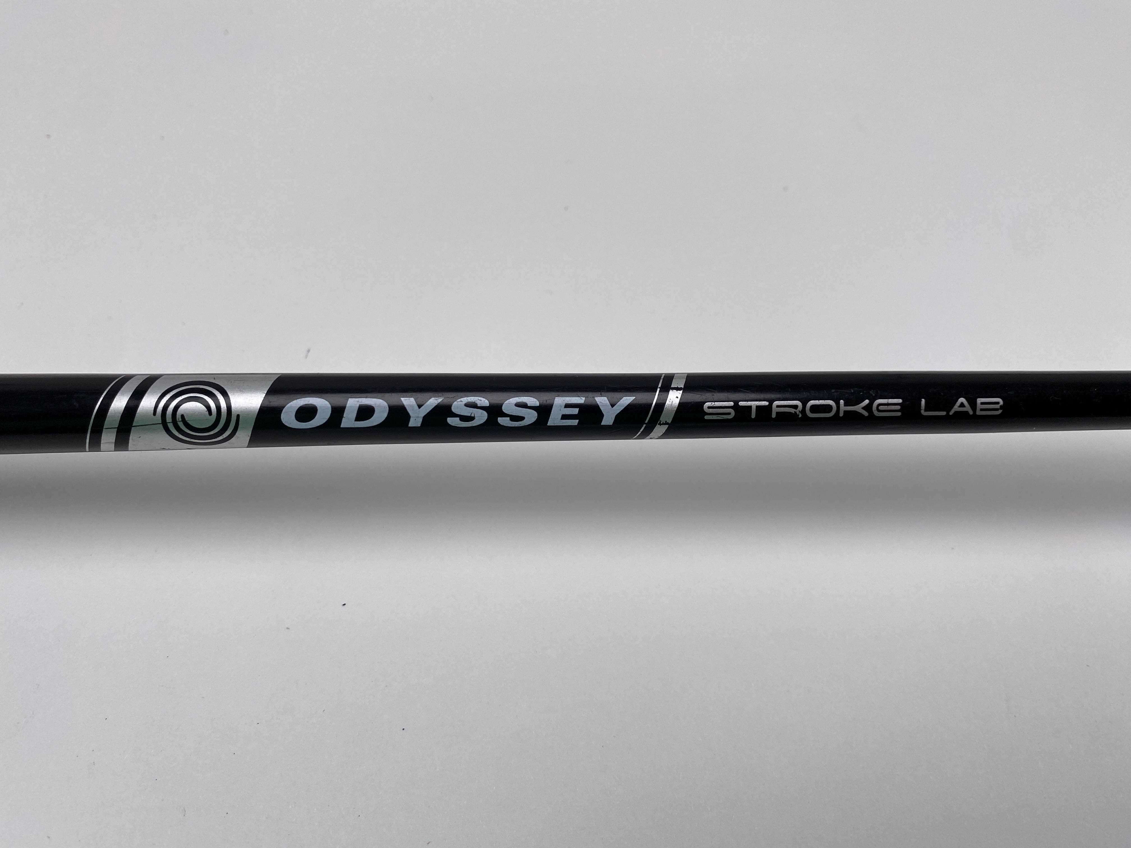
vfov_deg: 53.1
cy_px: 424
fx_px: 849
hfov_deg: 67.3
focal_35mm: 26
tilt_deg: -59.1
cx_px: 566
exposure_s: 1/495
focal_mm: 4.25
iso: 32
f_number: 1.8
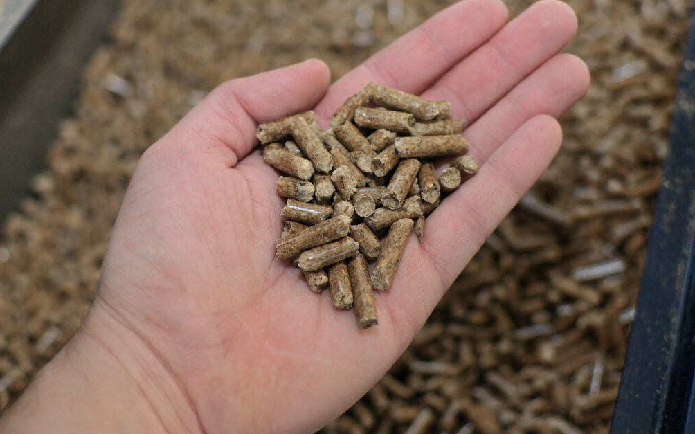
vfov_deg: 23.7
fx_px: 1032
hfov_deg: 37.2
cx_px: 352
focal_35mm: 55
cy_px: 199
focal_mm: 35
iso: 200
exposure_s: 1/60
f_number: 3.2
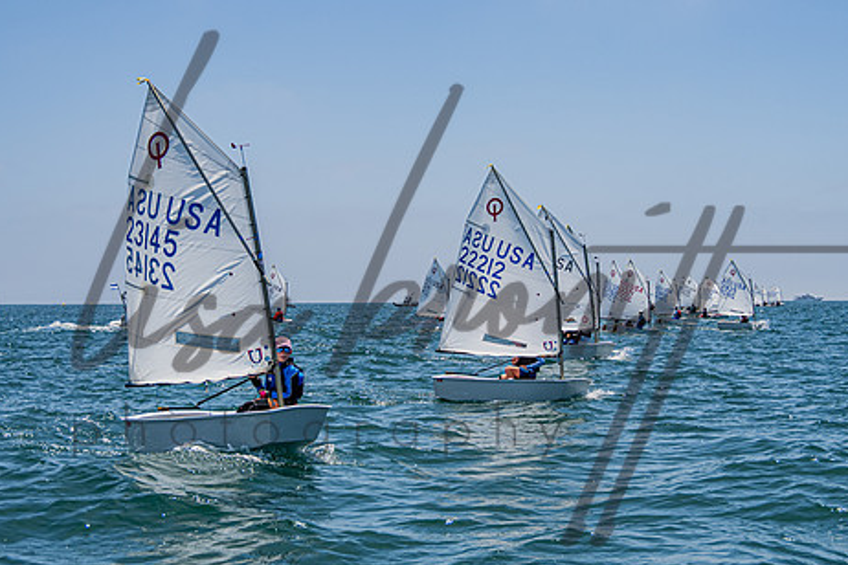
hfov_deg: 33.4
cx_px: 454
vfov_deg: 22.6
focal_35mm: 60
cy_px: 301
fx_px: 1413
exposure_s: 1/2000
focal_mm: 35
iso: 250
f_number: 4.5
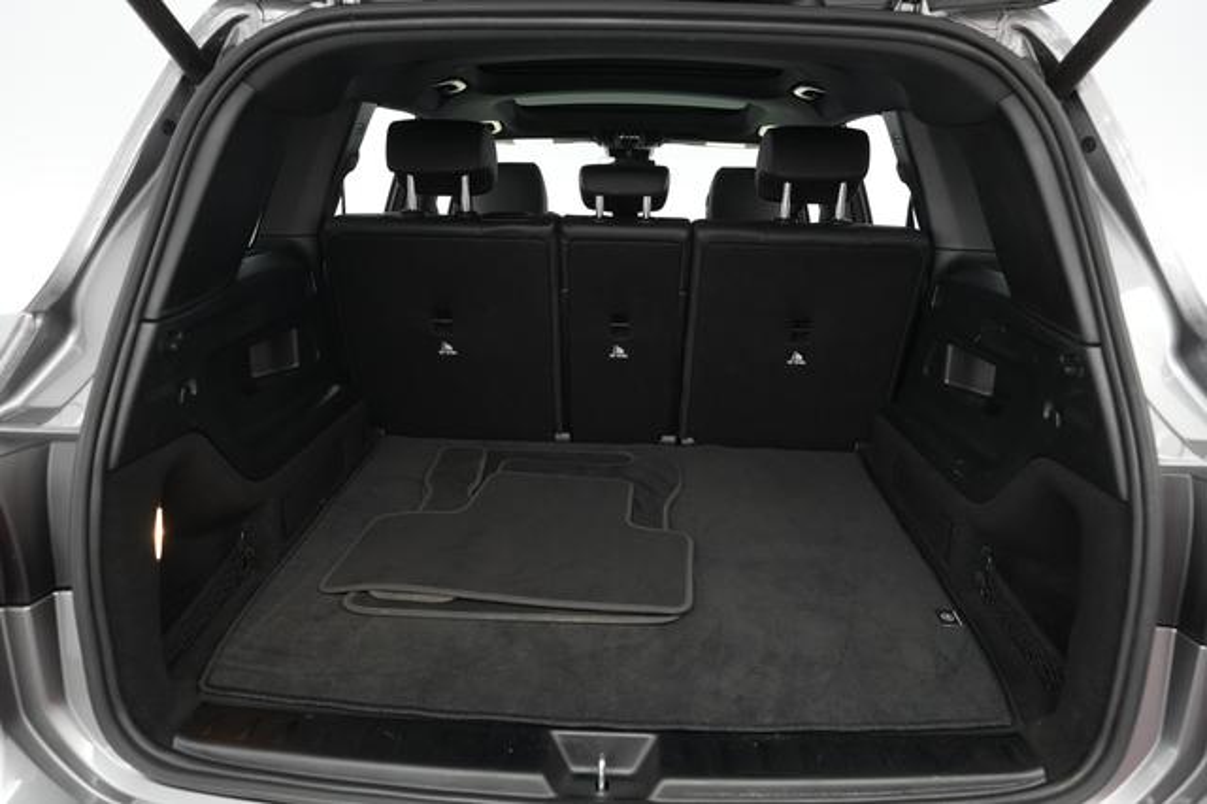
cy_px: 402
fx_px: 804
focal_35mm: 24
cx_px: 604
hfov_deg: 73.8
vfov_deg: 53.1
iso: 5000
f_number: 4
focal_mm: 24
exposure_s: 1/125
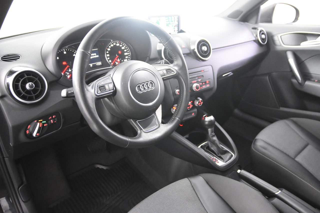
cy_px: 106
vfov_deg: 43.6
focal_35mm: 30
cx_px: 160
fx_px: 267
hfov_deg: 61.9
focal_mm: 20
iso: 5600
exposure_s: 1/30
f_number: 2.8
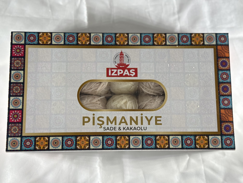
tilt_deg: -81.1
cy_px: 92
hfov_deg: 39.7
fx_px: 337
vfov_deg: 30.3
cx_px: 122
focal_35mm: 48
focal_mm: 6.76
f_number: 1.78
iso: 64
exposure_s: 1/399
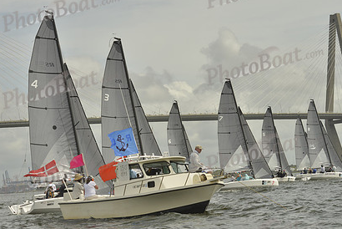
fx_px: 941
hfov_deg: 20.6
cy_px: 119
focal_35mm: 99
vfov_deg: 13.8
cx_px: 163
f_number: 9
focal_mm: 70
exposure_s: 1/1000
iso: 200
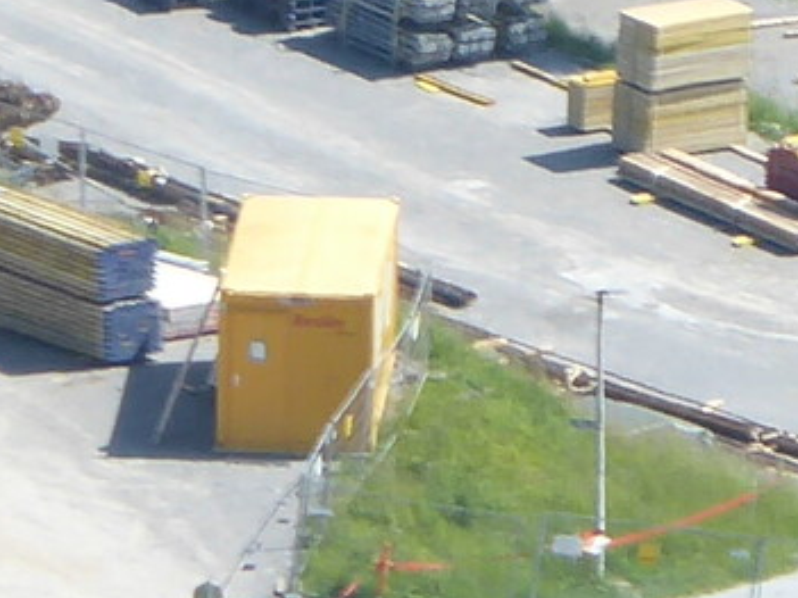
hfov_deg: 1.0
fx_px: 46390
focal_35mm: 2013
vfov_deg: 0.7
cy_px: 143
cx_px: 957
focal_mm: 47.5
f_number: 5.6
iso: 80
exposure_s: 1/160
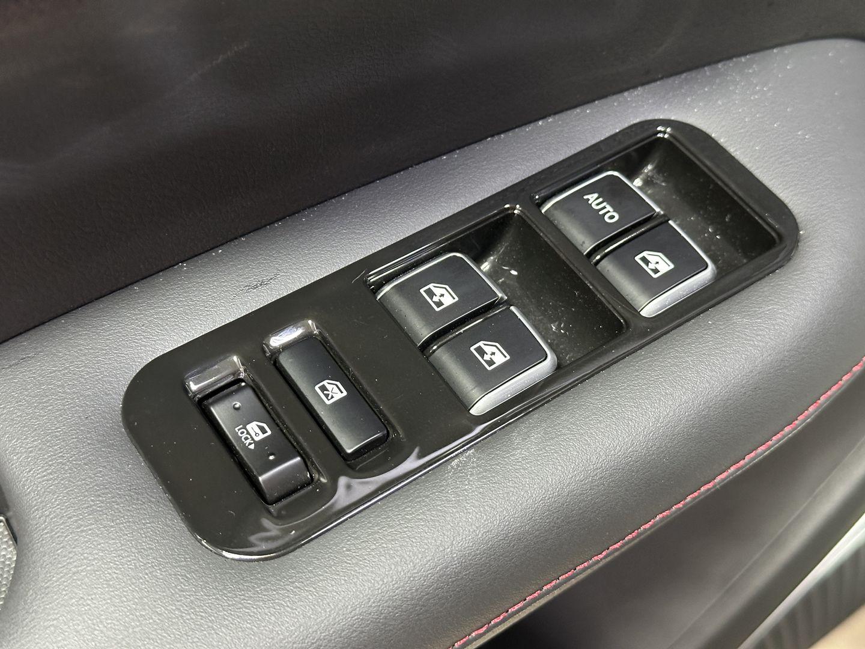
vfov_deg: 30.3
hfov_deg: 39.7
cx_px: 432
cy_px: 324
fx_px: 1199
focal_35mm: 48
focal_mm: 6.86
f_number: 1.78
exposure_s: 1/33
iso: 500
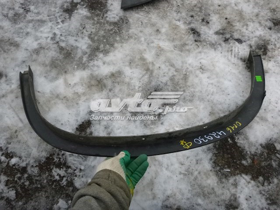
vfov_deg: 51.4
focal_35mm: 27
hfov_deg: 65.3
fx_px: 218
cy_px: 105
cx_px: 140
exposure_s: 1/250
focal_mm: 4.8
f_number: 4
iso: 200
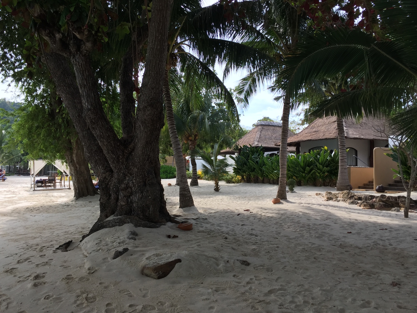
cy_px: 156
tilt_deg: +1.1
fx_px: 349
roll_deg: -4.9
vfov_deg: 48.2
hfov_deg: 61.7
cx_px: 208
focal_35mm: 29
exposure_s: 1/760
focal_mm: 4.15
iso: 32
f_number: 2.2
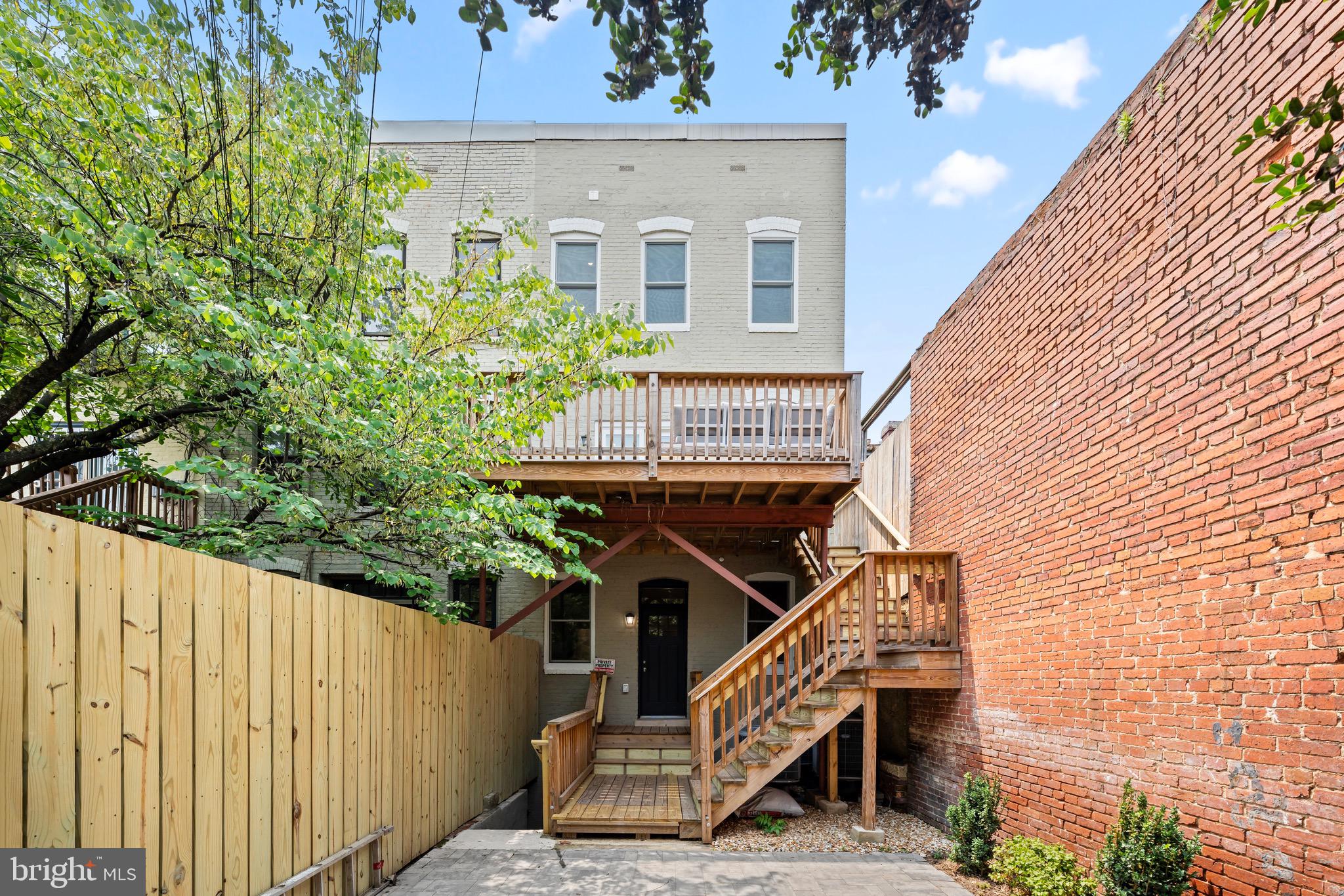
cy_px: 448
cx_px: 672
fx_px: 448
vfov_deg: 90.0
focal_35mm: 12
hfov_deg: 112.6
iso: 200
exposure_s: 1/800
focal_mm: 12
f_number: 4.5
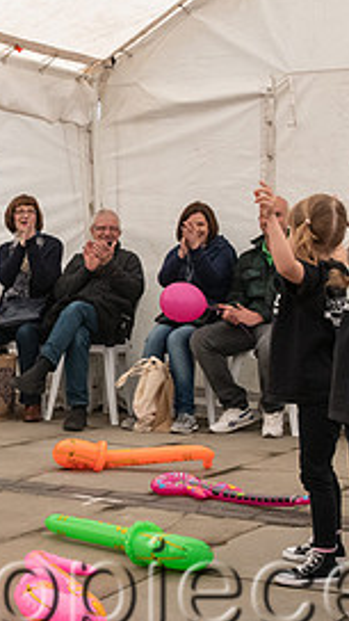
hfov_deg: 15.6
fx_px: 1250
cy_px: 316
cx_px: -11
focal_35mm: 76
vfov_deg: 27.9
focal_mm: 34
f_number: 8
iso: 2000
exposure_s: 1/320
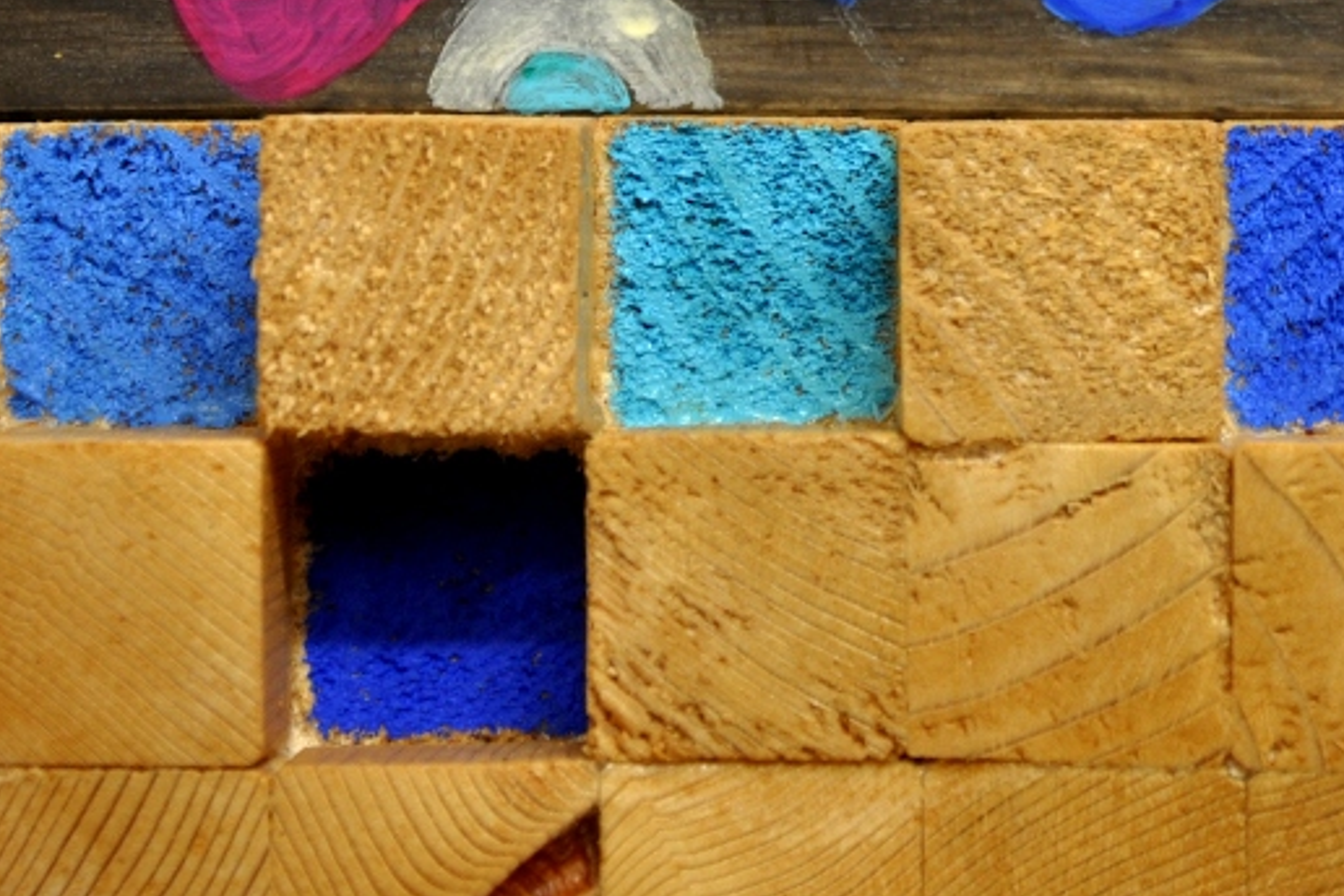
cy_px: -198
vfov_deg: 6.5
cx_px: 1078
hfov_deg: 9.8
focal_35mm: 209
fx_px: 7802
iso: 200
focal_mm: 48
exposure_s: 1/8
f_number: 4.8
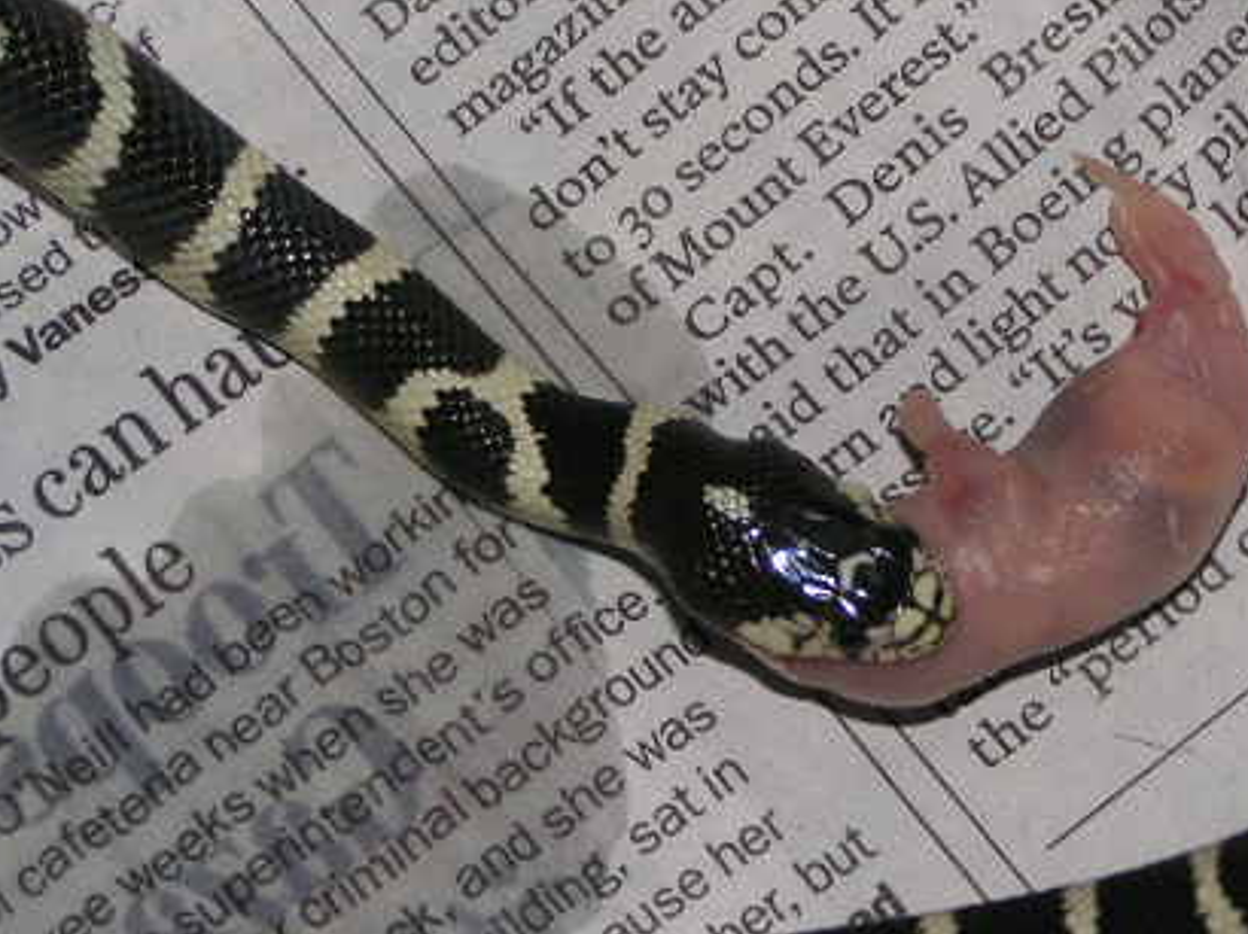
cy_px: 645
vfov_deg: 8.3
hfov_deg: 11.1
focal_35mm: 178
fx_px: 6414
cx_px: 944
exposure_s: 1/1000
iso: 100
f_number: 5.6
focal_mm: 17.4
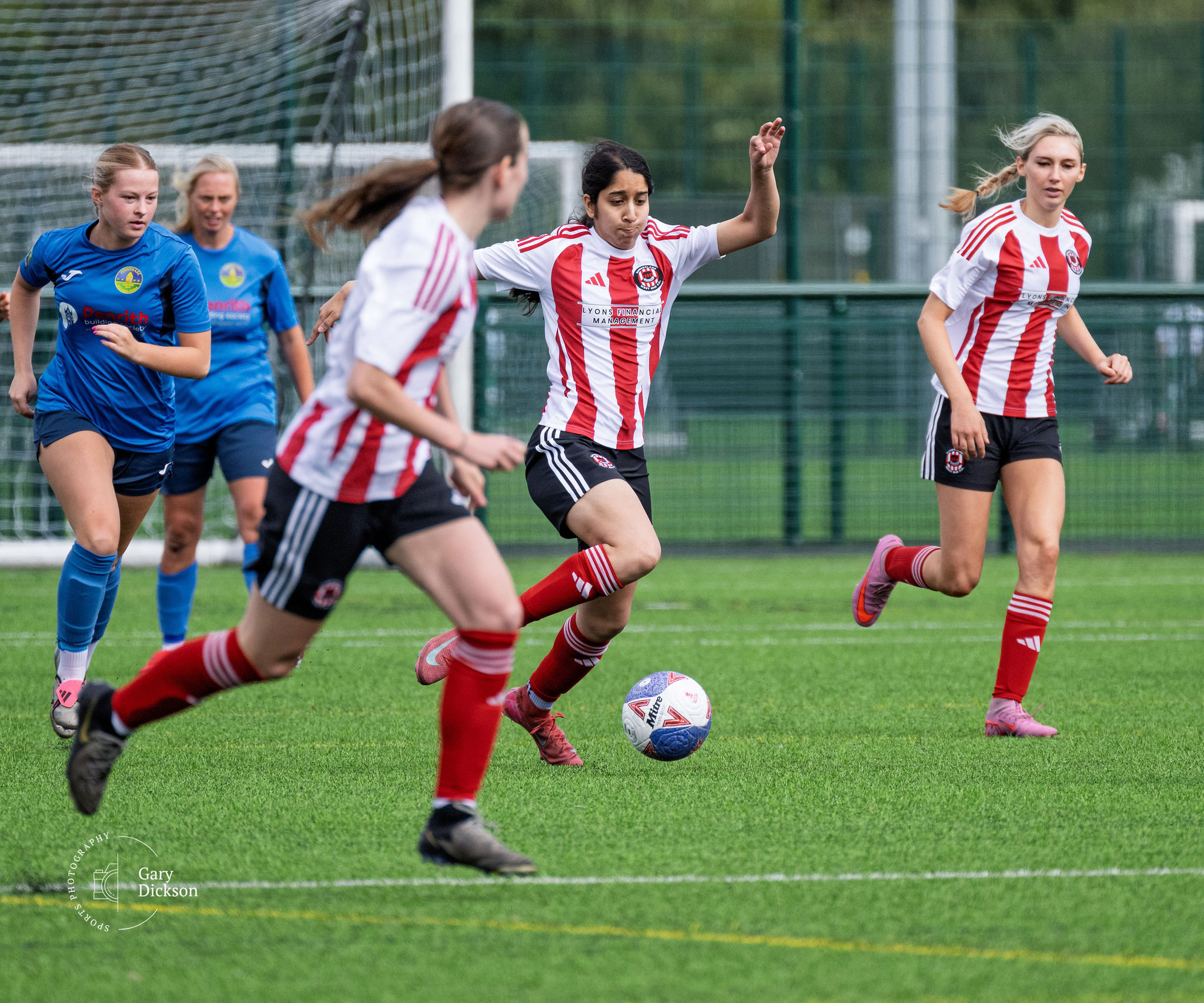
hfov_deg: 2.9
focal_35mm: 656
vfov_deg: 2.4
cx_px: 625
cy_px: 340
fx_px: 23747
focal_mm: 400
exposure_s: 1/2000
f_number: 5.6
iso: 720
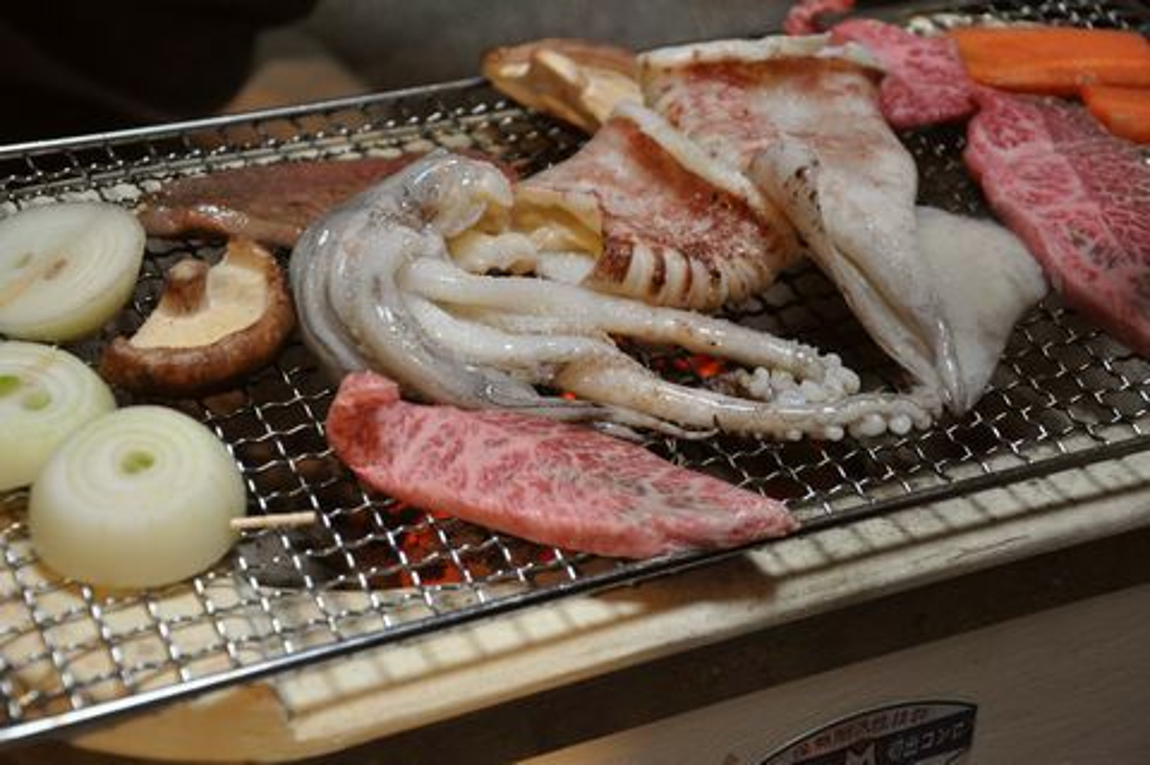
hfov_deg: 27.0
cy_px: 382
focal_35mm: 75
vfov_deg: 18.1
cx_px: 575
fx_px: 2393
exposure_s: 1/25
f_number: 5
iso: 1600
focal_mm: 50
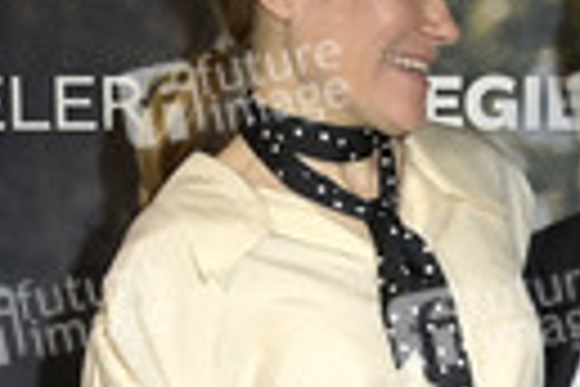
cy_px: 432
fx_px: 1692
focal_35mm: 105
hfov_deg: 19.0
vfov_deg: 12.8
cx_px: 564
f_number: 5.6
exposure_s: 1/250
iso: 640
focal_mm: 30
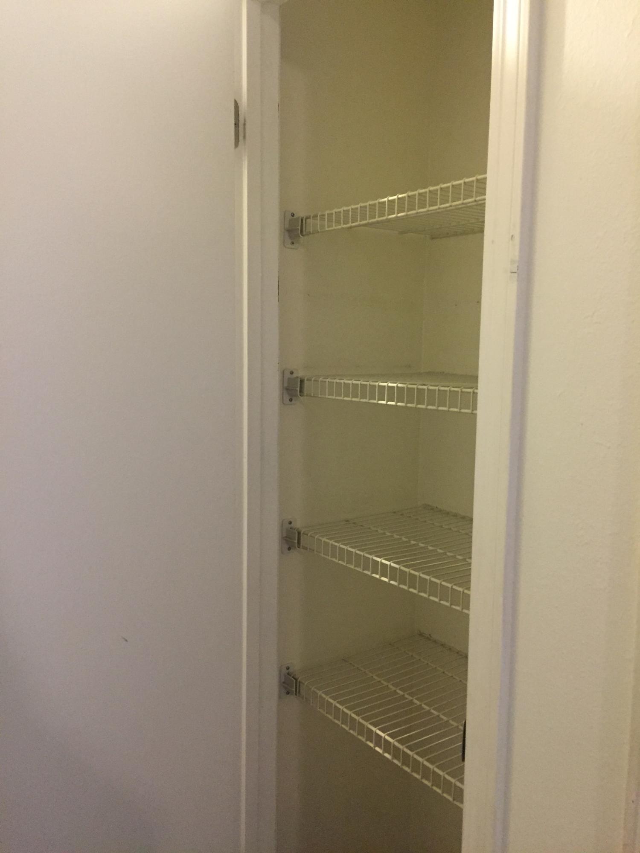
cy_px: 426
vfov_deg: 61.7
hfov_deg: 48.2
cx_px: 320
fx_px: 715
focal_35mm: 29
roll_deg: -0.5
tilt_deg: -6.0
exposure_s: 1/17
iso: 250
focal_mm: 4.15
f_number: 2.2
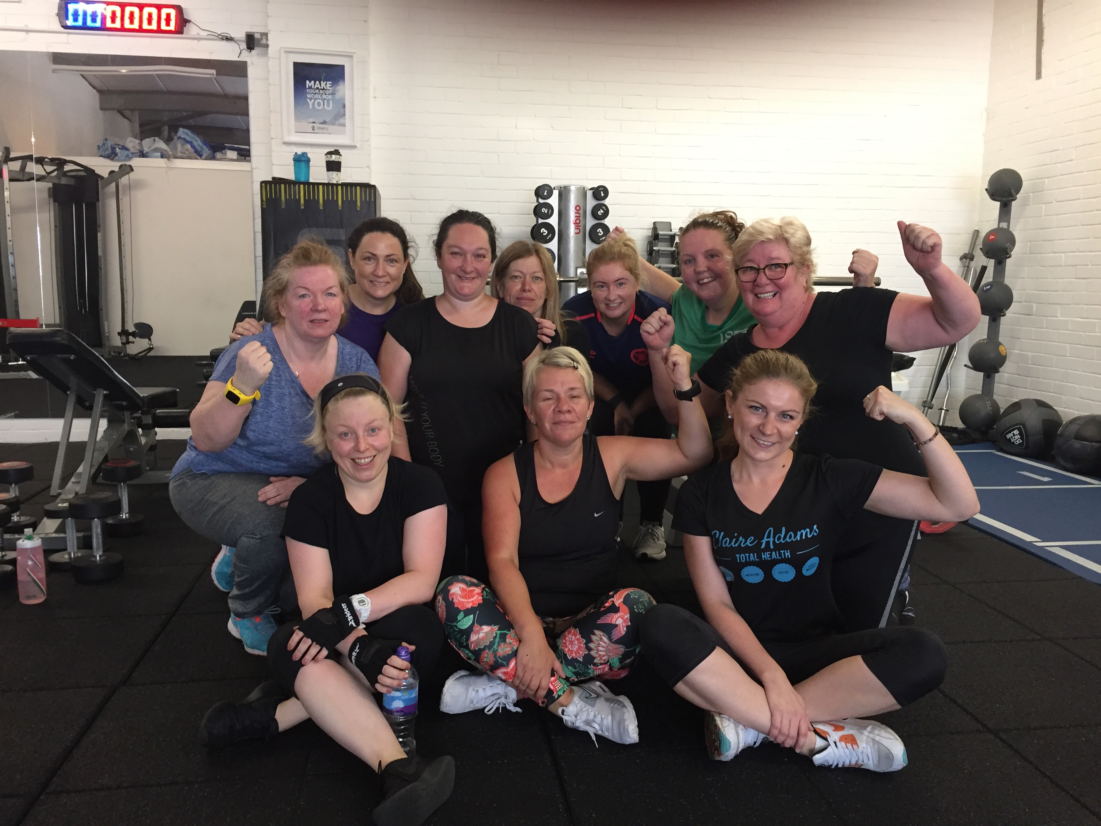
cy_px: 413
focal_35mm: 29
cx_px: 550
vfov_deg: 48.2
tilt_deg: -6.4
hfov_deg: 61.7
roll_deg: -1.4
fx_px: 922
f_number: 2.2
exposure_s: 1/33
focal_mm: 4.15
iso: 160
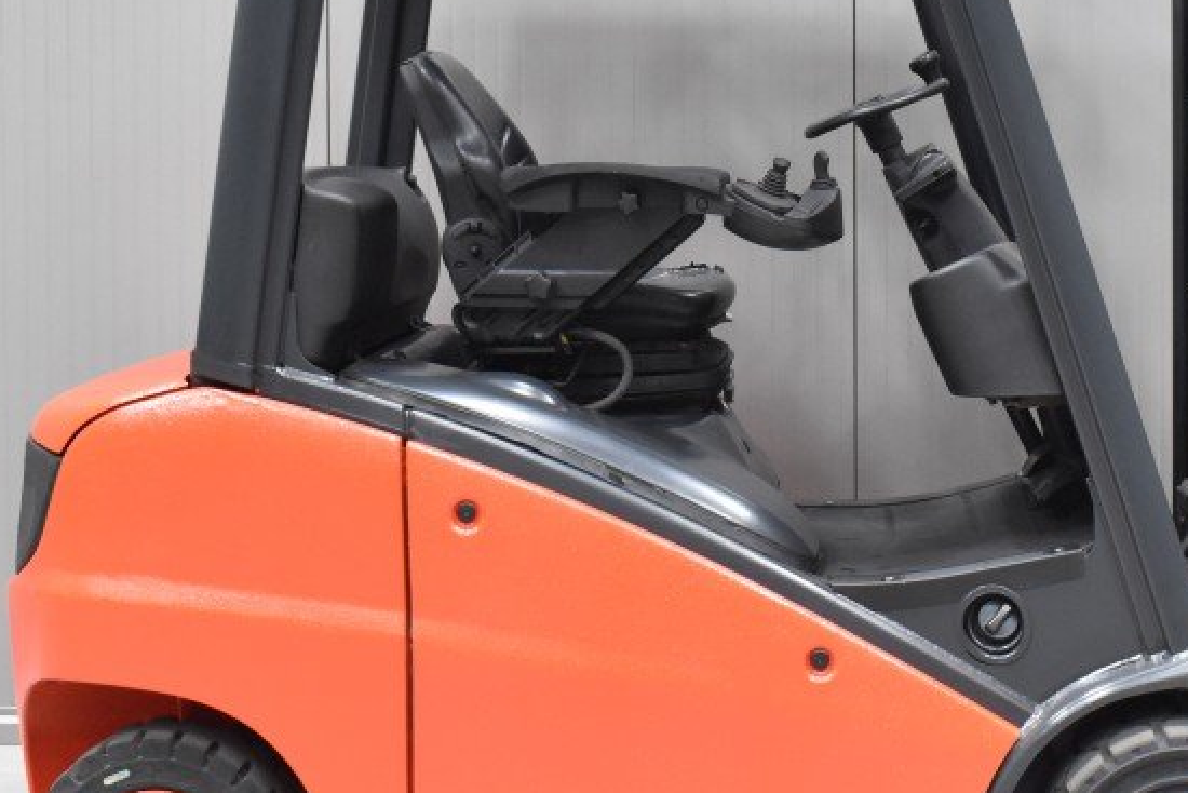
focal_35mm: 72
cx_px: 821
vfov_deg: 18.9
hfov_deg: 27.8
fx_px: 2376
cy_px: 246
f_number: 6.3
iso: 1600
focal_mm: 22
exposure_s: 1/13
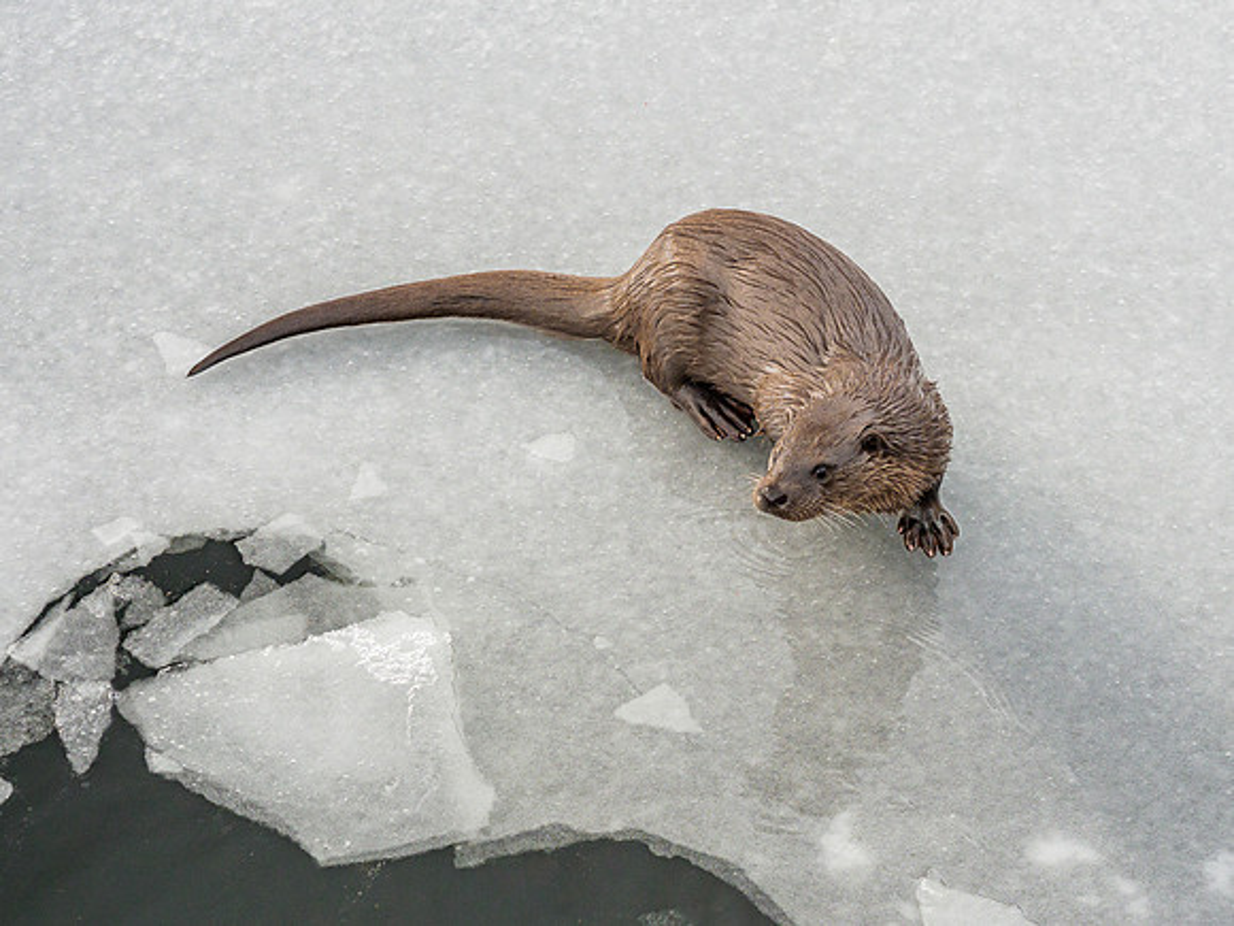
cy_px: 461
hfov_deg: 18.5
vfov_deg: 14.0
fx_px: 3770
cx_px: 816
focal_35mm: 106
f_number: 4
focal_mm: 40
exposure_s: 1/250
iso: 200
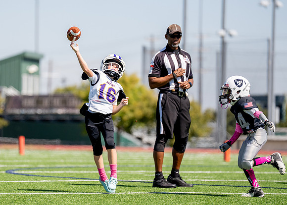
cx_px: 97
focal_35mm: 282
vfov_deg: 5.1
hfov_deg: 7.2
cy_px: 115
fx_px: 2296
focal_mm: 200
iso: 200
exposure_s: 1/4000
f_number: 2.8
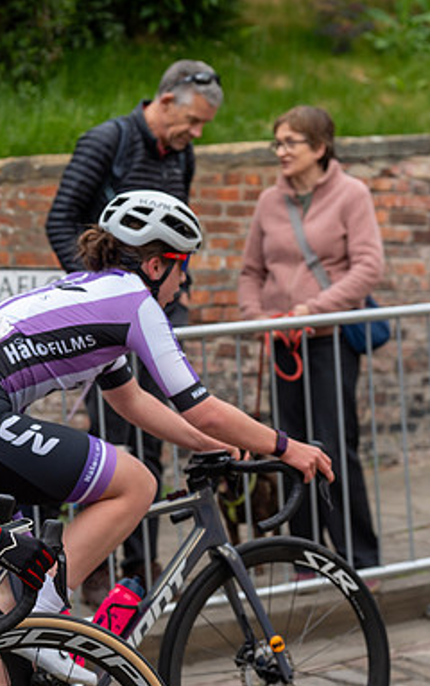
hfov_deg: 12.0
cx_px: -9
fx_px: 2021
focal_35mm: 108
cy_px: 345
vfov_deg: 19.3
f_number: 4
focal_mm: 70
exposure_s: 1/1000
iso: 500
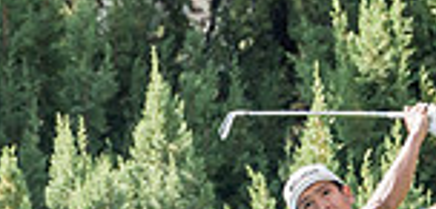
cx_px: 183
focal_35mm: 1139
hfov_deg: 2.0
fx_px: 12732
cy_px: -235
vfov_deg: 0.9
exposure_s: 1/1600
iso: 250
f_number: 2.8
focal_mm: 158
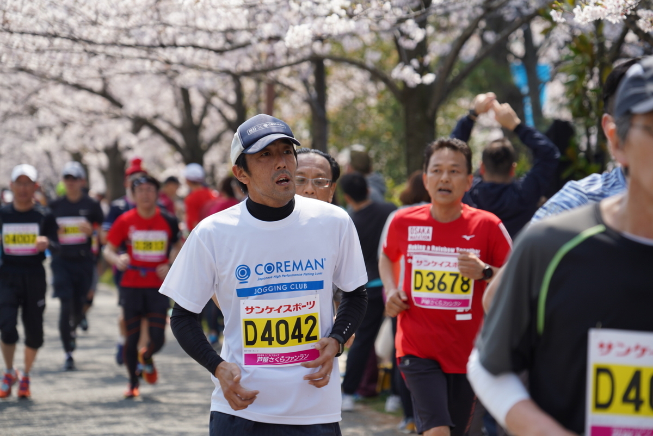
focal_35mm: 155
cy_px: 218
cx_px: 326
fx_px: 2813
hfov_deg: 13.2
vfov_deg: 8.9
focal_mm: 155
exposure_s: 1/320
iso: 125
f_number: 5.6
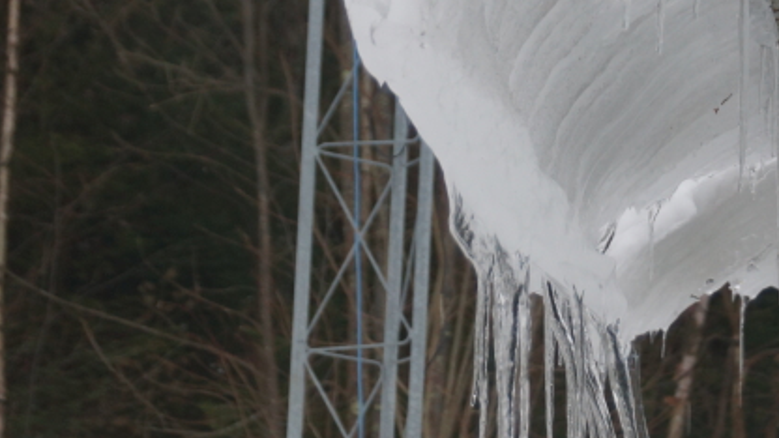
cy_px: 73
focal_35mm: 189
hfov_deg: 11.4
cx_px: 590
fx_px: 3904
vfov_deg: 6.4
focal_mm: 50
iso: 200
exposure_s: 1/80
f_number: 4.5
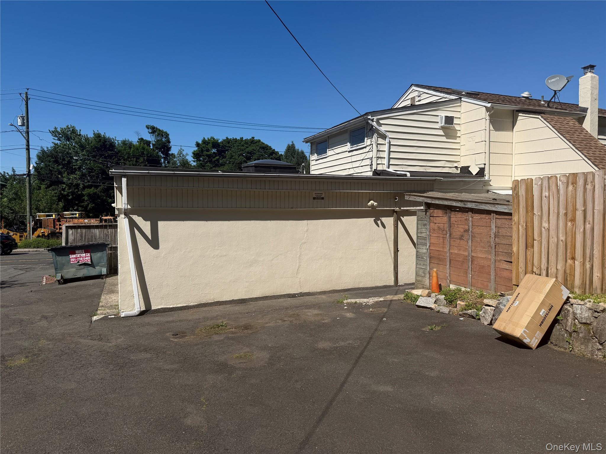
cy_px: 227
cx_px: 303
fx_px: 420
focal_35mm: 24
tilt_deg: -3.1
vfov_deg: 56.8
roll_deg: +0.7
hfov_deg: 71.6
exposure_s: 1/6711
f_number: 1.78
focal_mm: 6.76
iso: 80
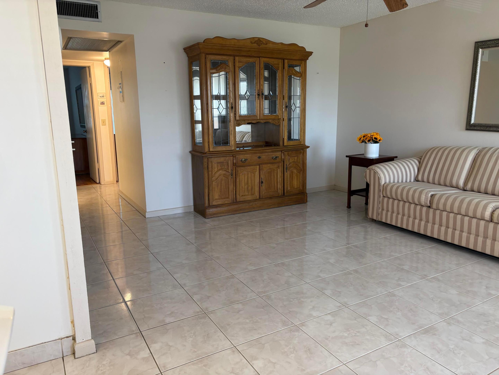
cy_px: 188
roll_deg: +1.0
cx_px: 250
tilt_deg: -10.3
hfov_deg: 67.3
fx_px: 375
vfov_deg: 53.1
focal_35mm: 26
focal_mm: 5.96
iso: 100
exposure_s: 1/60
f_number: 1.6
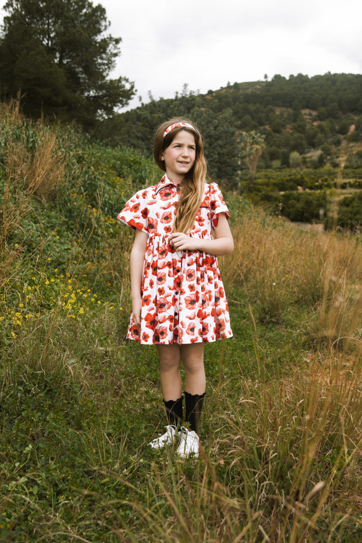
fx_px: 543
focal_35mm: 36
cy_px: 272
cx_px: 181
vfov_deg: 53.1
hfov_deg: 36.9
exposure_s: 1/200
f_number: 2.8
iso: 320
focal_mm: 24
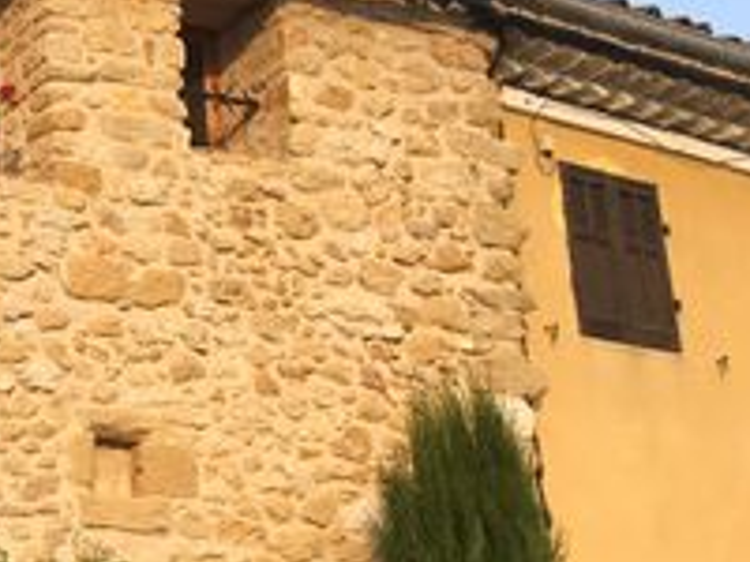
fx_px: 1885
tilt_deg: +14.7
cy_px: 453
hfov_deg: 20.1
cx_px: -304
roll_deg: +0.0
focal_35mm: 87
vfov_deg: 16.8
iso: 25
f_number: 2.2
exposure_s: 1/513
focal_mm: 4.15
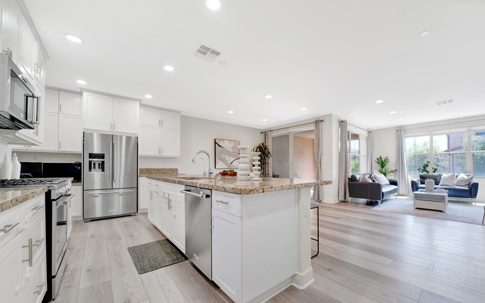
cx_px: 252
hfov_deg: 109.3
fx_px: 172
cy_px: 169
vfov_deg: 82.5
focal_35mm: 13
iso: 400
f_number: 7.1
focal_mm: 12
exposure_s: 1/30
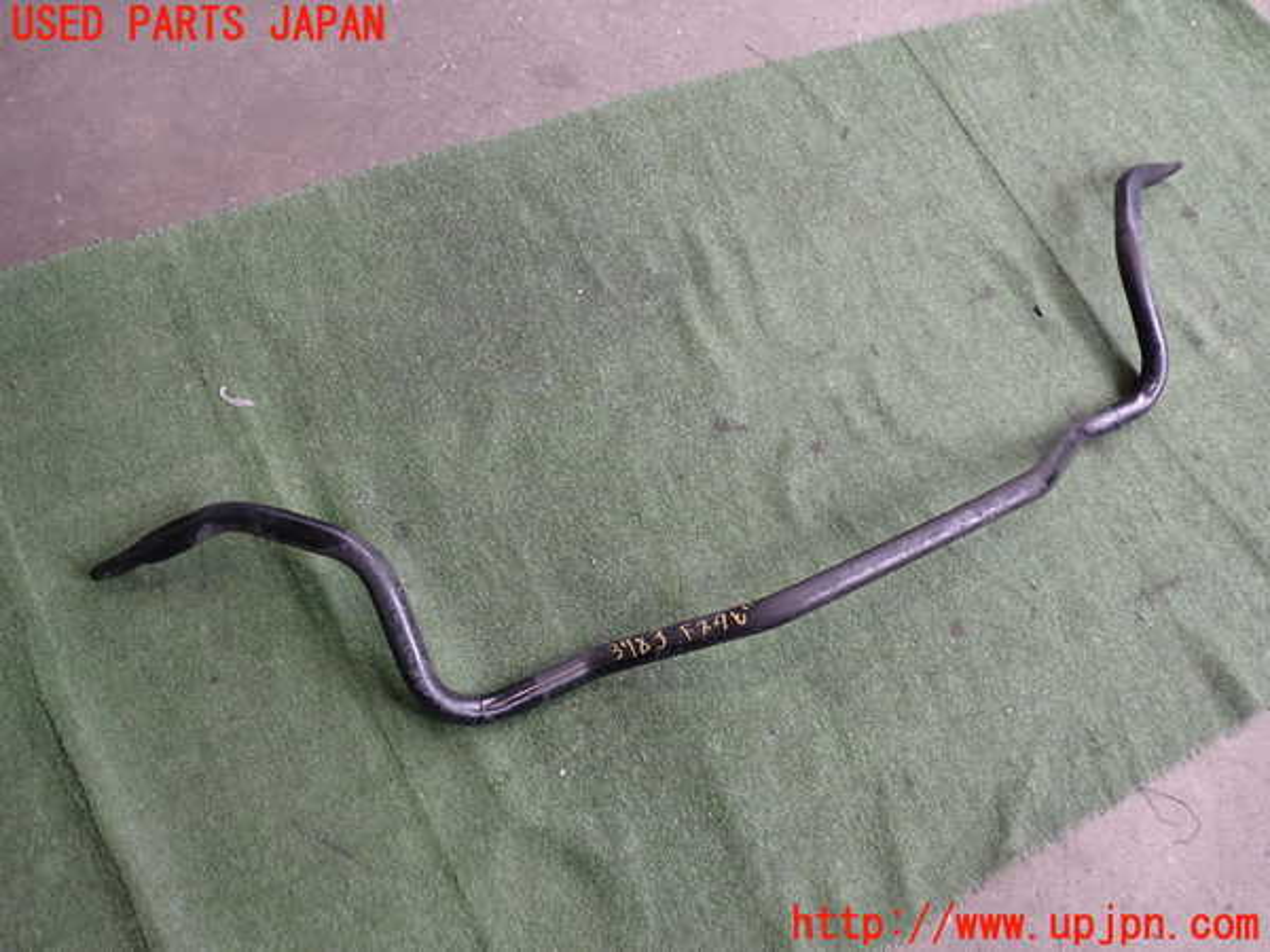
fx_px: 1101
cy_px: 476
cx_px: 635
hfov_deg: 60.0
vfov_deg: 46.8
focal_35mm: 30
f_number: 2.3
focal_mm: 5.4
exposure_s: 1/80
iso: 200
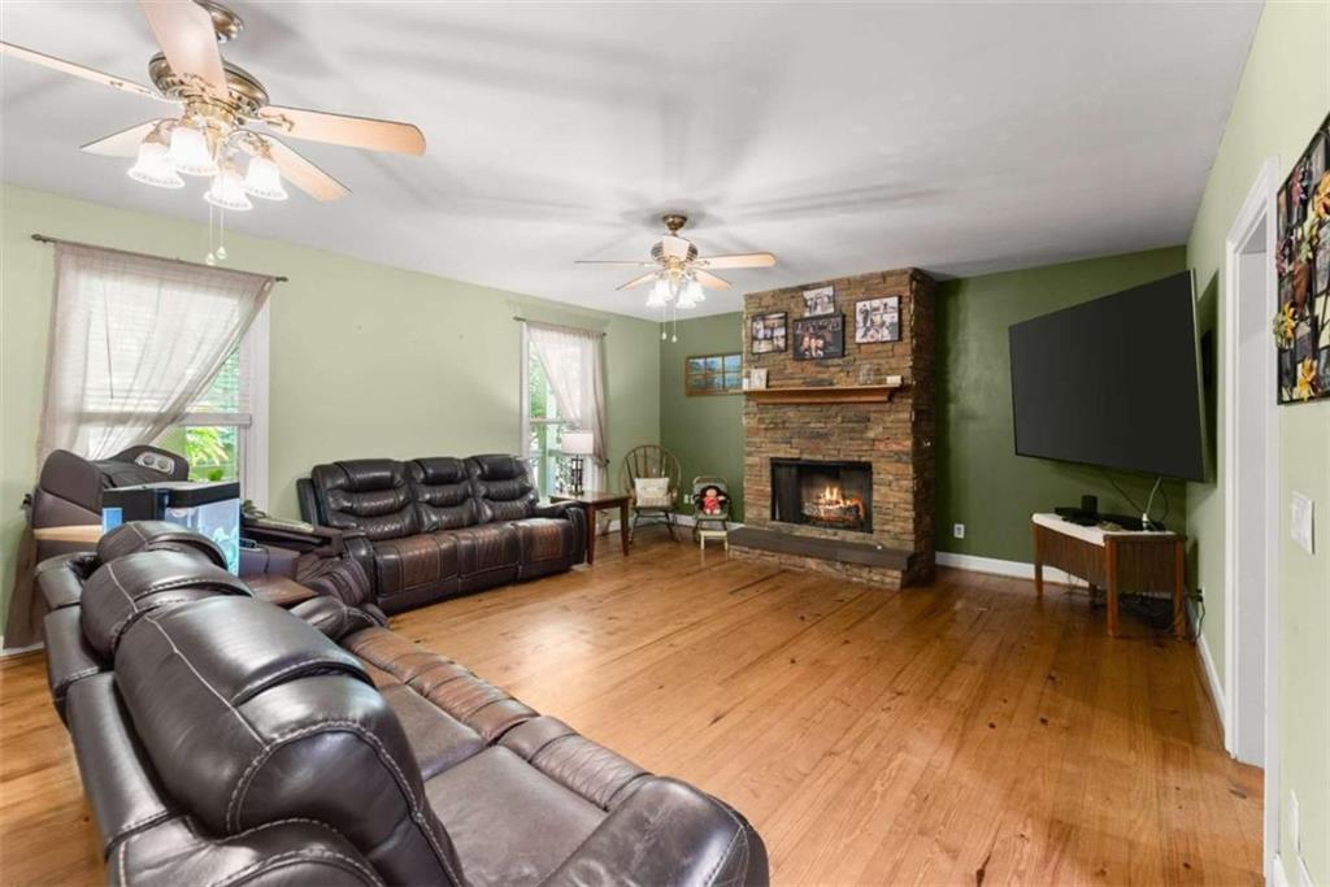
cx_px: 665
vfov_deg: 77.7
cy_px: 444
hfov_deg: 100.8
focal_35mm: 15
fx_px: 551
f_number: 7.1
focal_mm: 14.9
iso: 800
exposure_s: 1/2.5
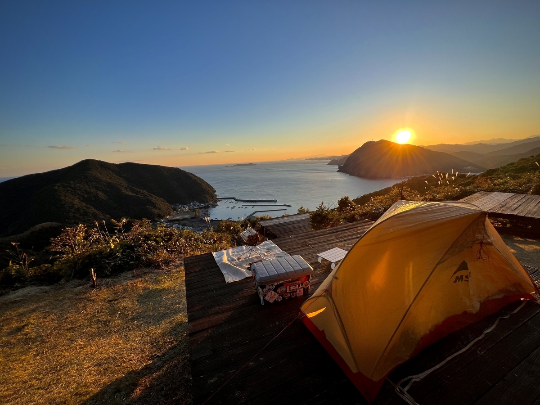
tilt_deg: -11.0
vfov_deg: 89.9
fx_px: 203
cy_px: 202
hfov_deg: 106.2
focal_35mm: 13
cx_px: 270
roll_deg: +3.5
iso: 32
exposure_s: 1/657
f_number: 1.8
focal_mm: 1.57
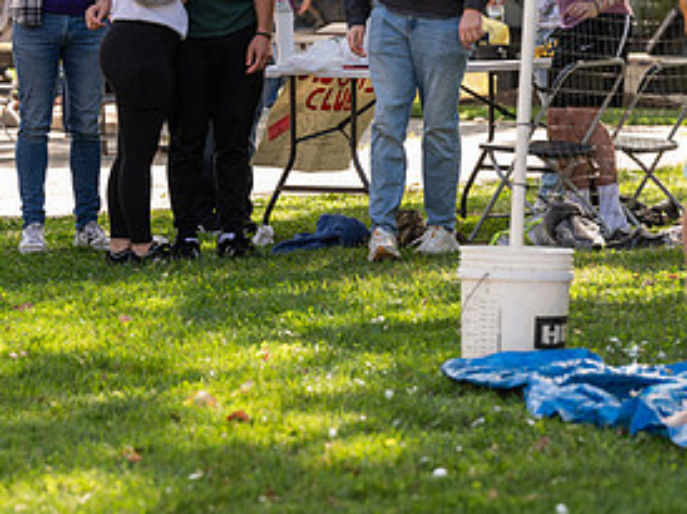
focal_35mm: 208
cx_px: 391
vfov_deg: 7.1
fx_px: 4124
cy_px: 49
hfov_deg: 9.5
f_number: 4
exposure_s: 1/320
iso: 160
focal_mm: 102
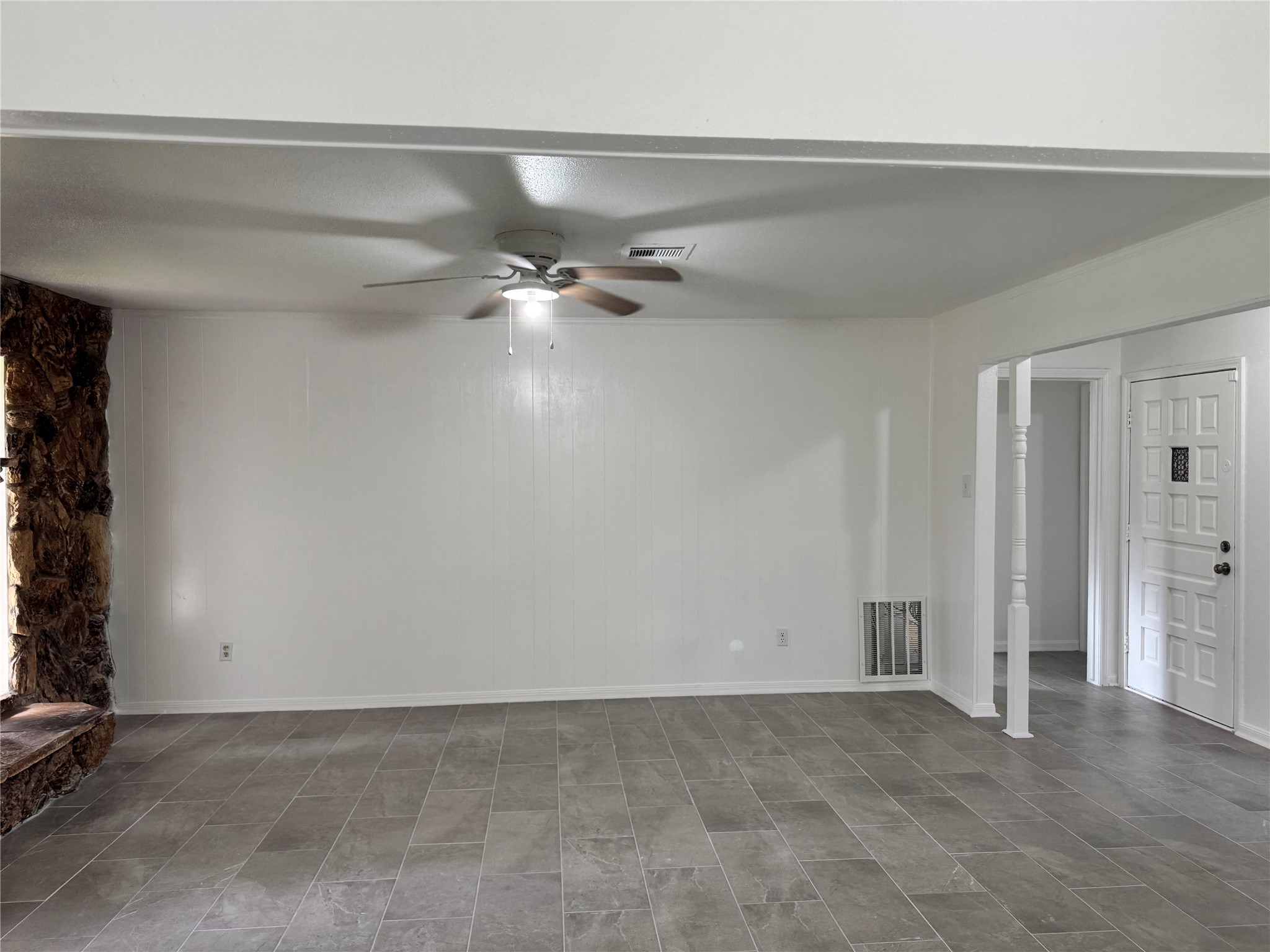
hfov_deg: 71.6
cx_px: 635
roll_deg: -1.4
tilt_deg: -1.2
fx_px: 881
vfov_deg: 56.8
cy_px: 476
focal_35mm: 24
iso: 200
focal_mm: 6.76
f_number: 1.78
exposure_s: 1/120
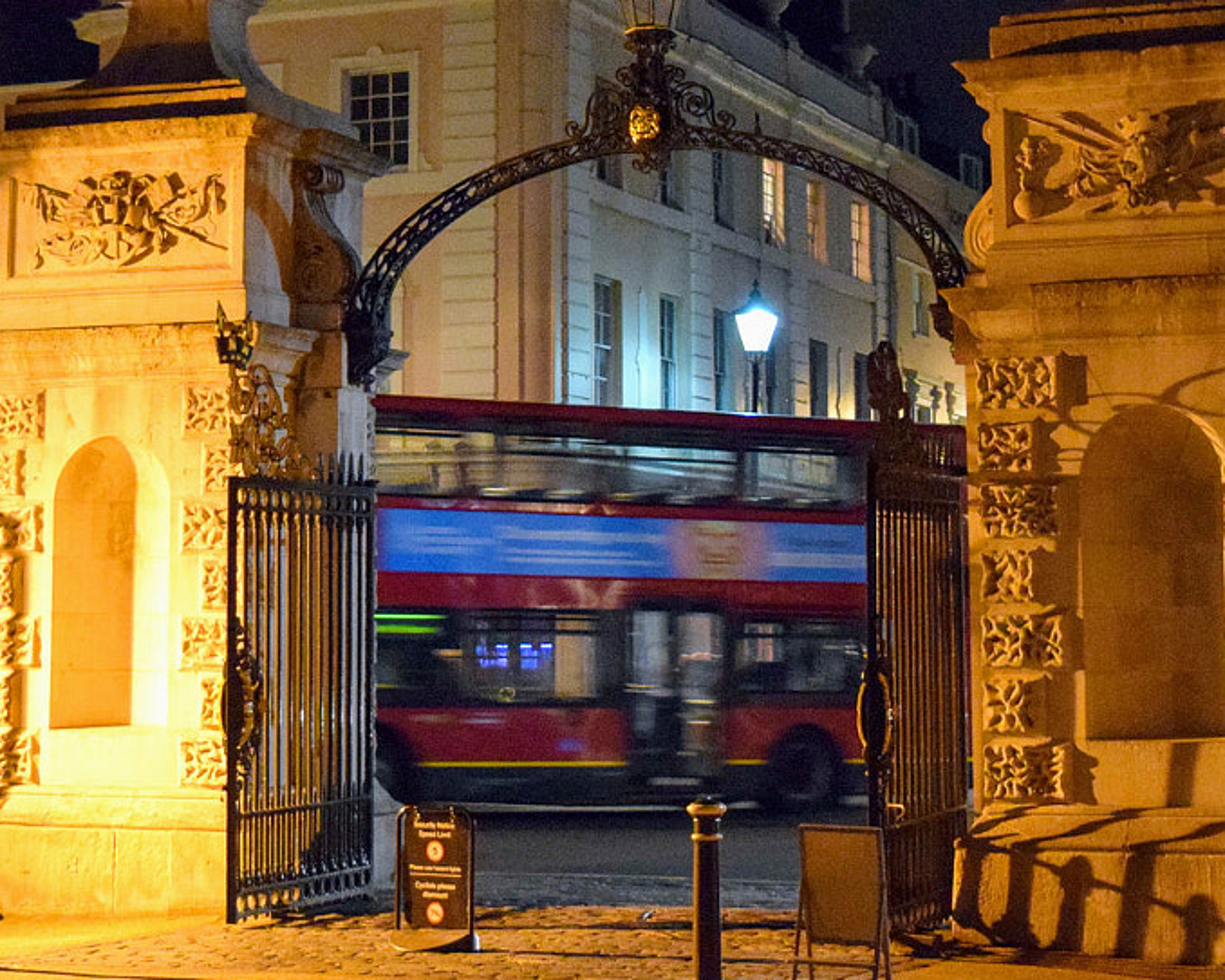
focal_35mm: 83
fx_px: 3012
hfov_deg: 23.0
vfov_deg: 18.3
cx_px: 528
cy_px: 221
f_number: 4
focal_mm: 25
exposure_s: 1/20
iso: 3200
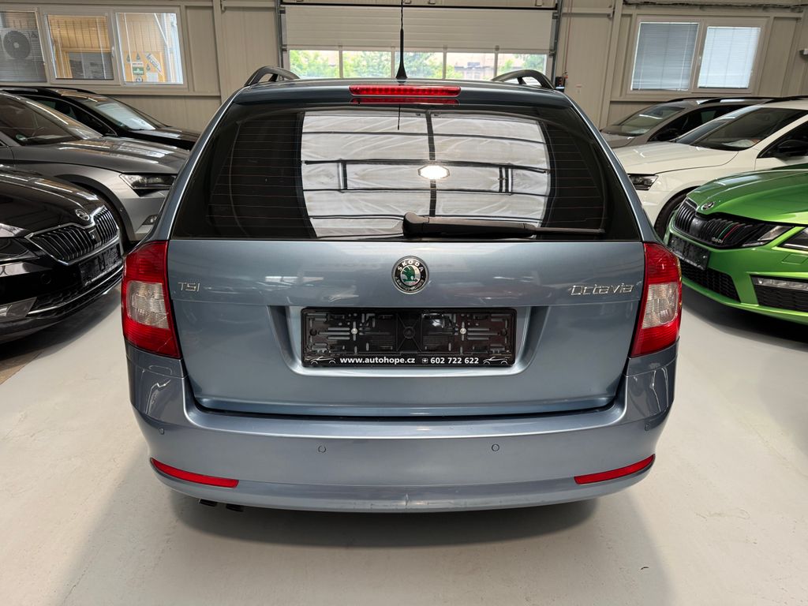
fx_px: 560
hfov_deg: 71.6
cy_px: 303
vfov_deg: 56.8
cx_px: 404
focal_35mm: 24
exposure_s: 1/100
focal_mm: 6.76
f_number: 1.78
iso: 160
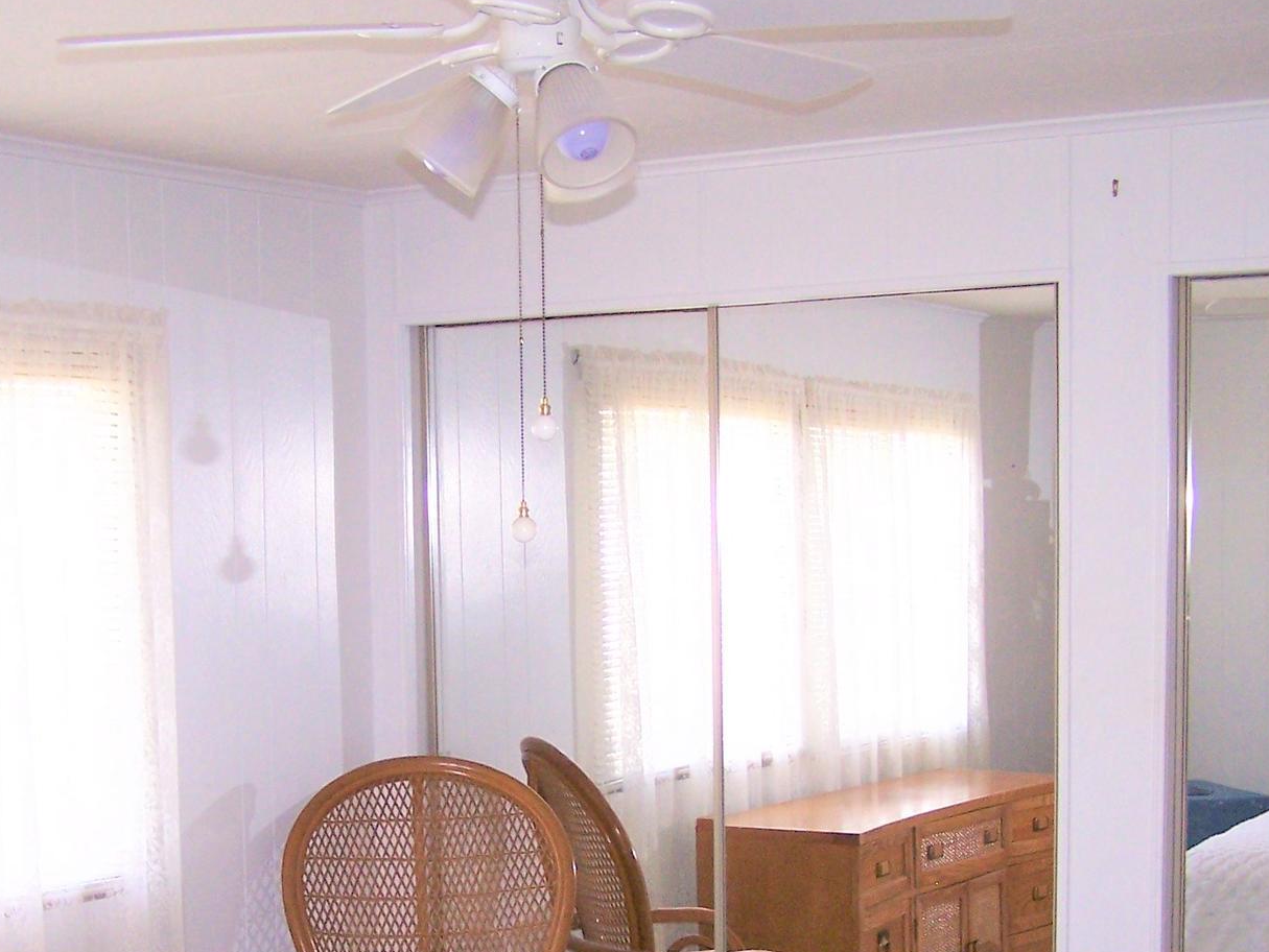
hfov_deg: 30.2
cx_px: 527
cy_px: 776
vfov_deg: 22.6
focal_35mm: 64
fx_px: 2347
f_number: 2.8
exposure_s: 1/90
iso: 140
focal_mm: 6.3
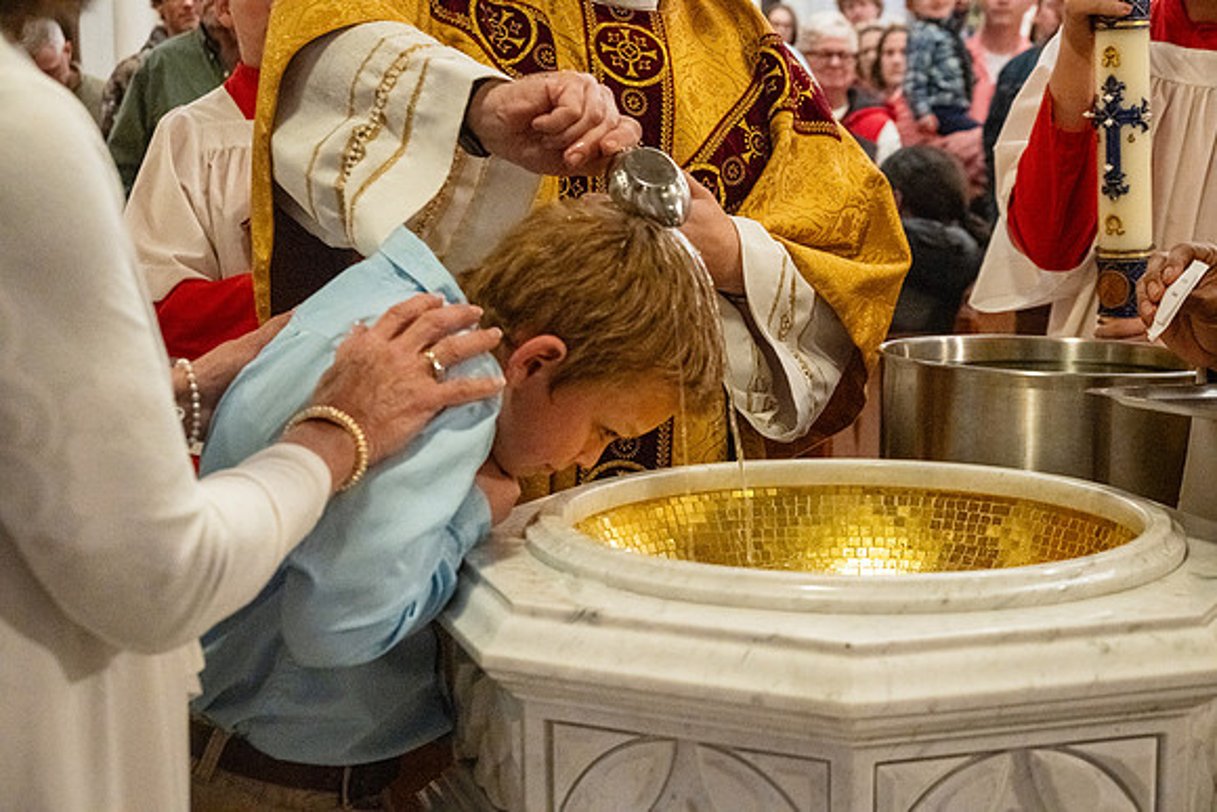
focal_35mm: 61
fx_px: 2063
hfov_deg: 32.9
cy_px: 406
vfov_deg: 22.3
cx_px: 608
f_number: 6
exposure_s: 1/60
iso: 5000
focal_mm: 61
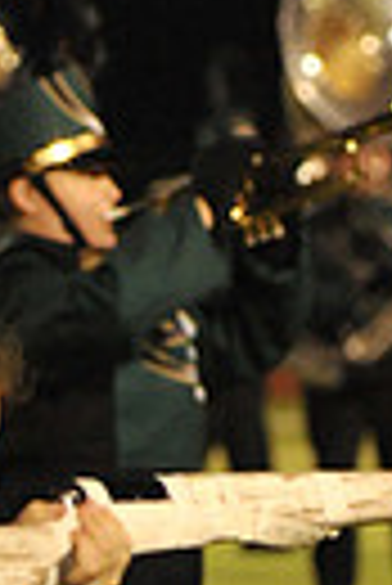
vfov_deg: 2.7
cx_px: -153
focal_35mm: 756
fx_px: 12314
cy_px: 1161
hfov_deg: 1.8
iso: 5000
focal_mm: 170
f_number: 5.6
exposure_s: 1/200
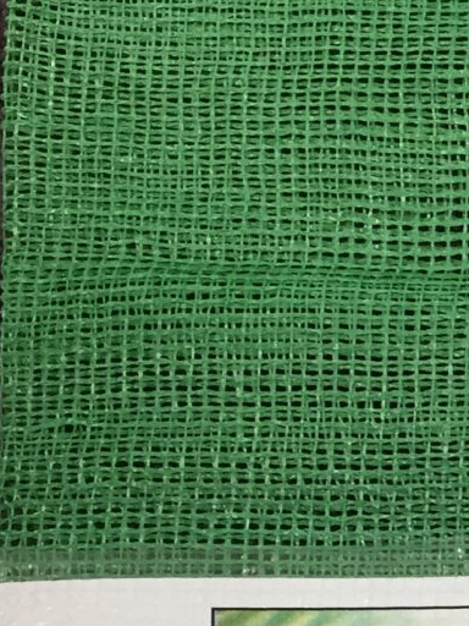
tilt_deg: -80.9
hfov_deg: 11.6
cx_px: 906
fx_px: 2096
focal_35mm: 116
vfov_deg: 15.9
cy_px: 866
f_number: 2.2
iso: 50
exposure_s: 1/33
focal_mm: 4.15
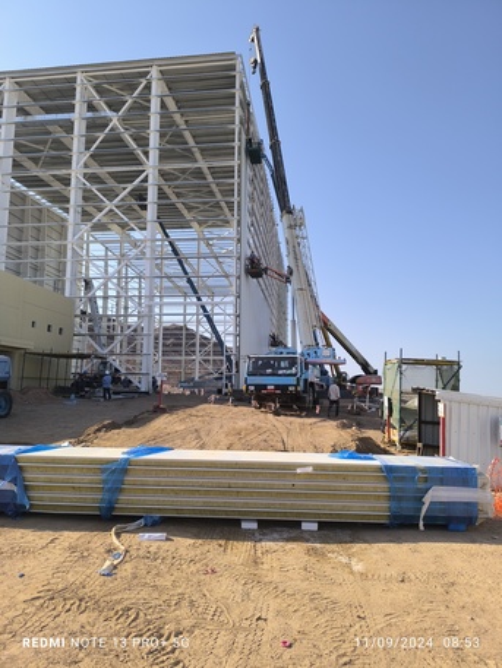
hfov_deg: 58.9
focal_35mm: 23
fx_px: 445
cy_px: 334
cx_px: 251
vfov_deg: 73.9
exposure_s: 1/635
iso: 50
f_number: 1.65
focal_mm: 6.14
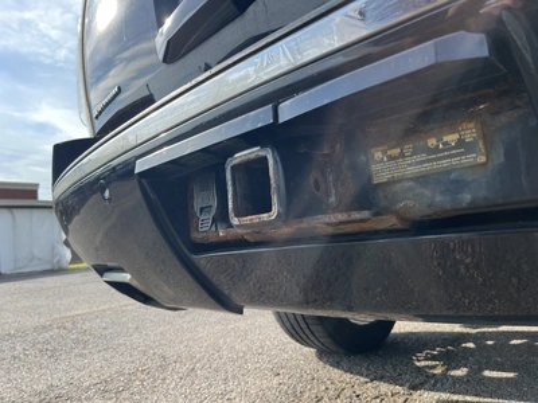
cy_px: 202
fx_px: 404
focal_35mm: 26
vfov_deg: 53.1
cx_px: 269
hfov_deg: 67.3
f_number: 1.6
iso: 50
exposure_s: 1/1422
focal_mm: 5.1
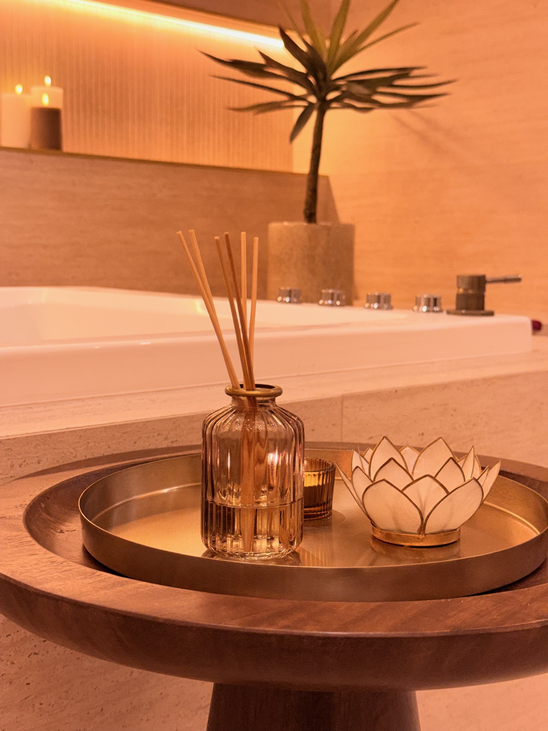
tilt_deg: -5.7
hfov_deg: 30.3
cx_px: 274
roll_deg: -0.8
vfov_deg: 39.7
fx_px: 1013
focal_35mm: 48
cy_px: 366
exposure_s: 1/100
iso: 125
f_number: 1.78
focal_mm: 6.76
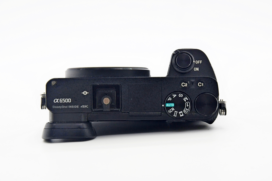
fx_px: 733
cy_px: 90
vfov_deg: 14.1
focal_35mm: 97
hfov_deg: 21.0
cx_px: 136
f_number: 9
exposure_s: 1/200
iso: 1250
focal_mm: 65
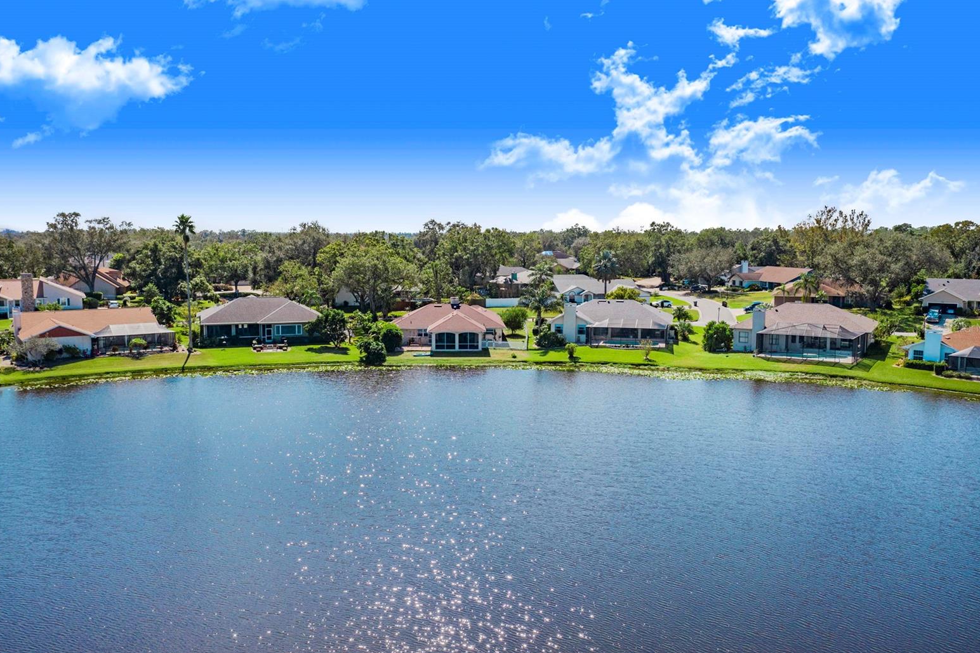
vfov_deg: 45.0
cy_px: 327
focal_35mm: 29
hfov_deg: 63.7
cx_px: 492
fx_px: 789
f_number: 5.6
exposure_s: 1/500
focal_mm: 10.26
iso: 100
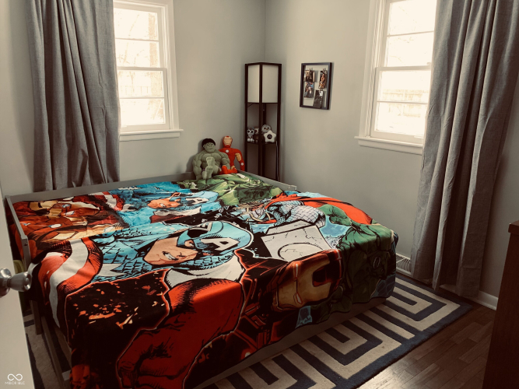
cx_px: 260
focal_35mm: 26
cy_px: 194
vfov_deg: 53.0
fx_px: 390
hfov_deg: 67.3
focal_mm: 4.25
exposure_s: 1/66
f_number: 1.8
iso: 100
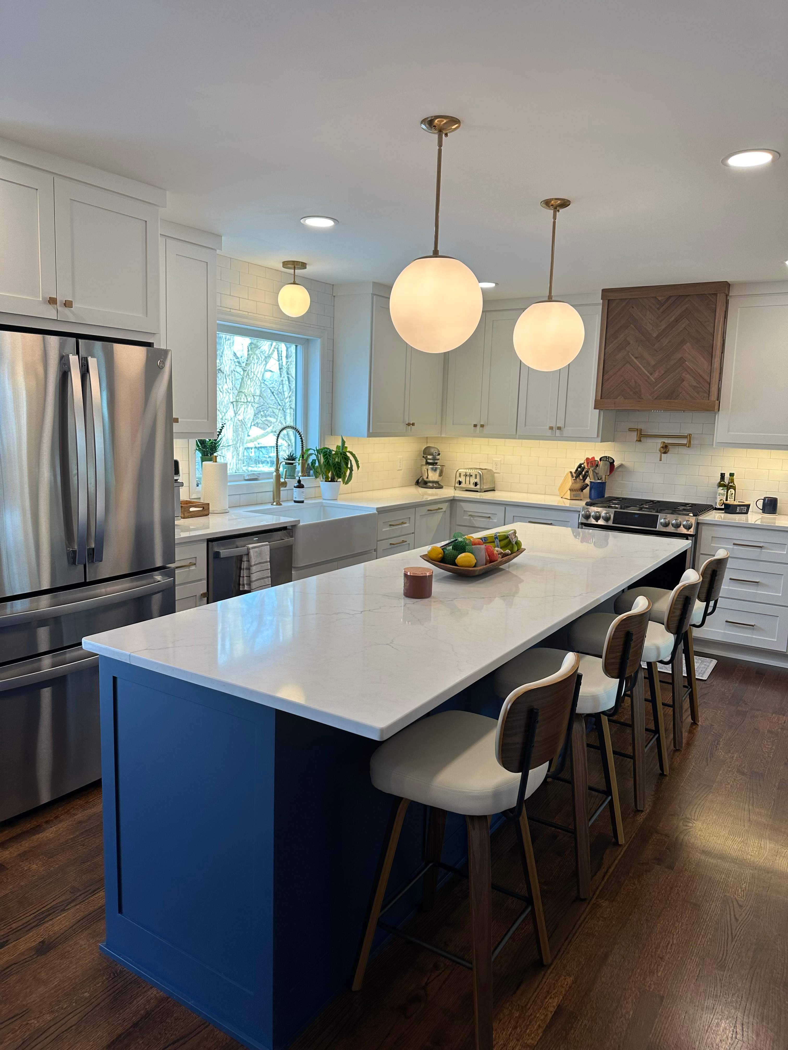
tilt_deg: -8.1
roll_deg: -2.4
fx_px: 728
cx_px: 394
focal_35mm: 24
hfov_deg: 56.8
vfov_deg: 71.6
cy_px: 525
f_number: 1.78
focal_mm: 6.86
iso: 64
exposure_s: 1/120
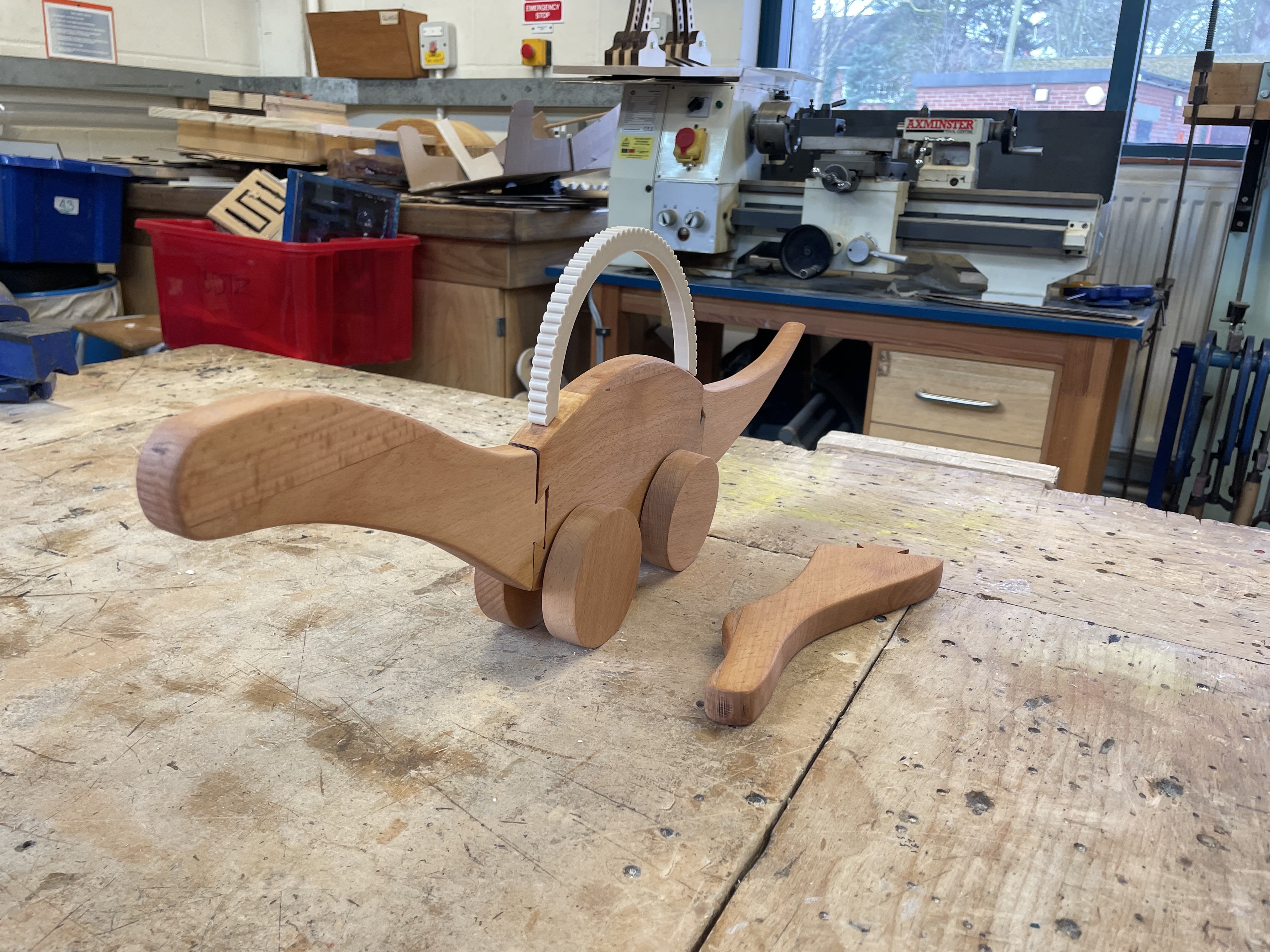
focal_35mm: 26
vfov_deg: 53.1
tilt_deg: -19.0
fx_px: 954
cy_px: 476
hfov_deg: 67.3
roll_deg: -1.5
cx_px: 635
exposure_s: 1/100
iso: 80
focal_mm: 4.2
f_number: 1.6
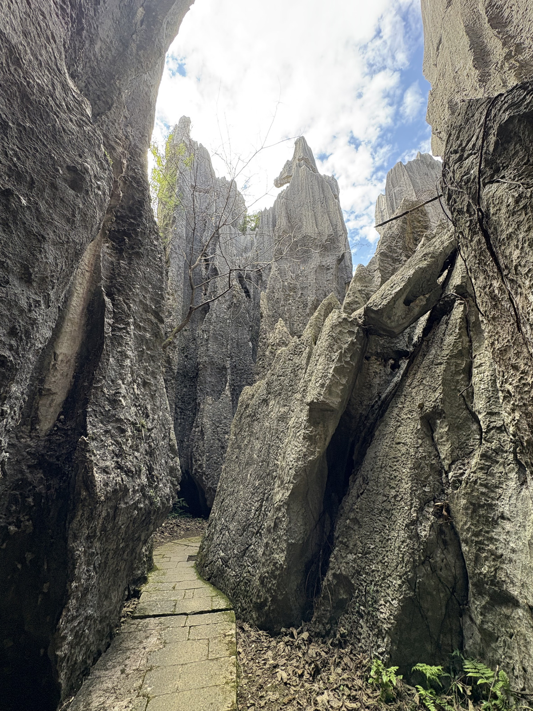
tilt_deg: +20.4
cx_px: 266
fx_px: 287
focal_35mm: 14
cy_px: 356
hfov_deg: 85.7
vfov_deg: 102.1
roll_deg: +0.7
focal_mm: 2.22
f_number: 2.2
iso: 40
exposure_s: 1/99
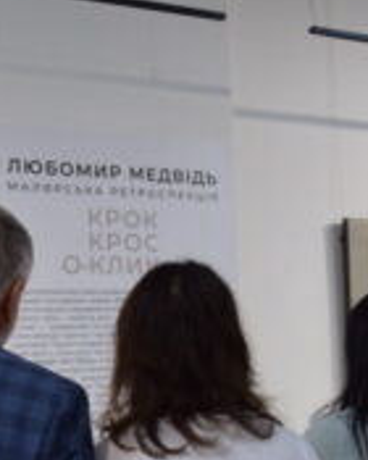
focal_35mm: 71
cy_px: 330
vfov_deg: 26.5
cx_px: 137
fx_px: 967
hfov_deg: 21.5
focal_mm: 22
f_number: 5.6
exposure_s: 1/125
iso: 400
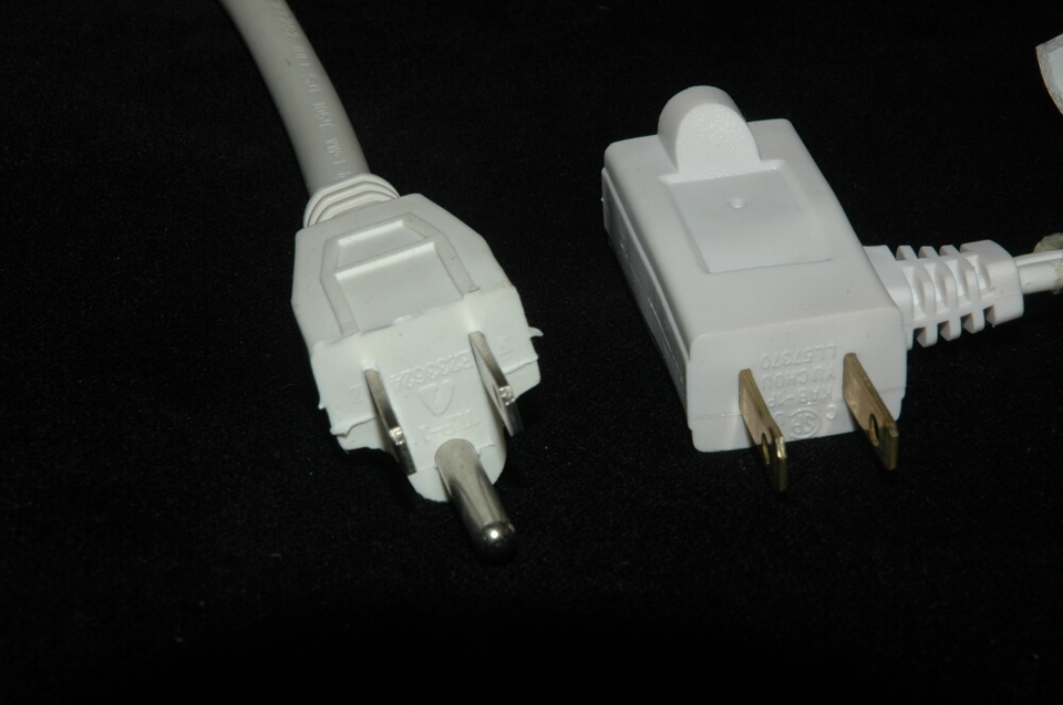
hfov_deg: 19.5
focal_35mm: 105
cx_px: 532
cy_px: 352
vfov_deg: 13.0
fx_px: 3096
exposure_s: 1/60
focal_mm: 70
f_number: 20
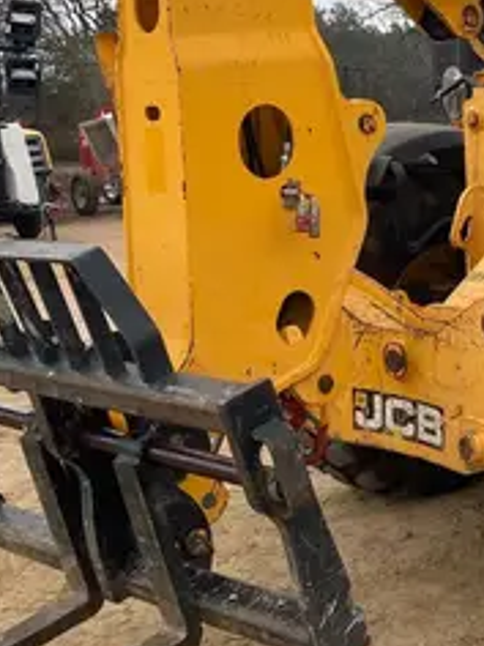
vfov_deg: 22.5
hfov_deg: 16.4
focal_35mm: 87
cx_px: 547
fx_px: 1622
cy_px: 270
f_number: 1.8
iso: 20
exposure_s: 1/631
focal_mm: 3.99
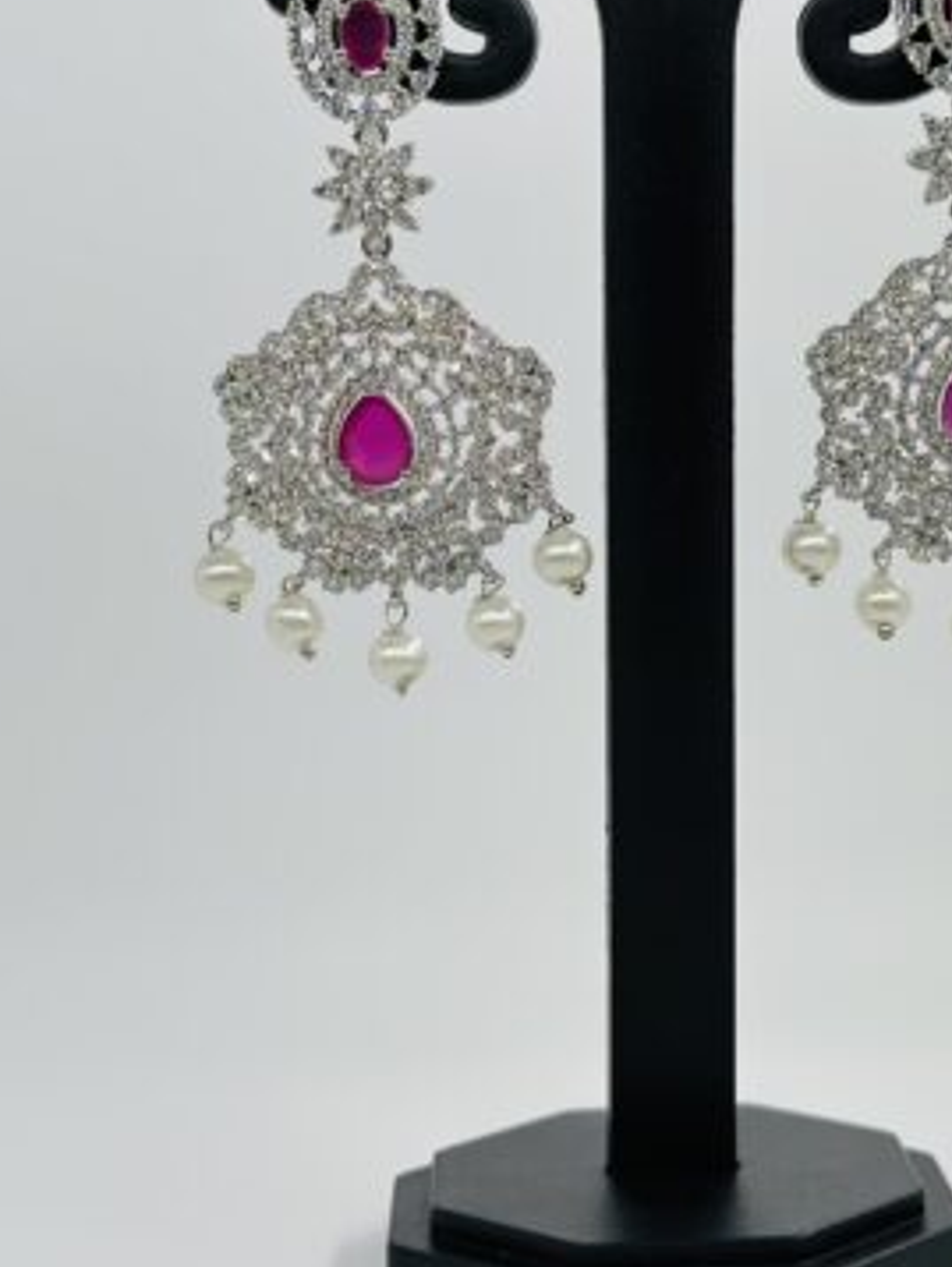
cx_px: 687
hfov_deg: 19.6
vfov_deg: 25.9
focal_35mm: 75
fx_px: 2747
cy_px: 538
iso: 80
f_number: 1.78
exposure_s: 1/1880
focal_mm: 6.86
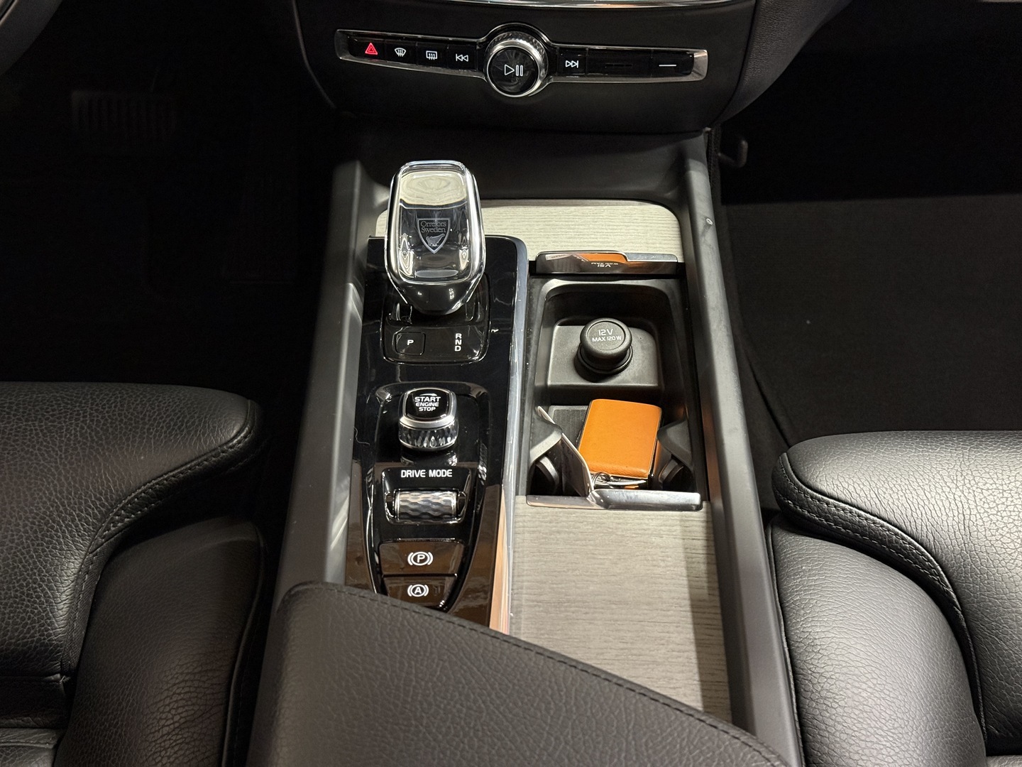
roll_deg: -0.3
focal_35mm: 48
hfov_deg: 39.7
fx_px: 1417
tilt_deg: -39.3
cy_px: 384
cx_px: 511
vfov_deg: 30.3
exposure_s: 1/35
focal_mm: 6.76
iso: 500
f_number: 1.78
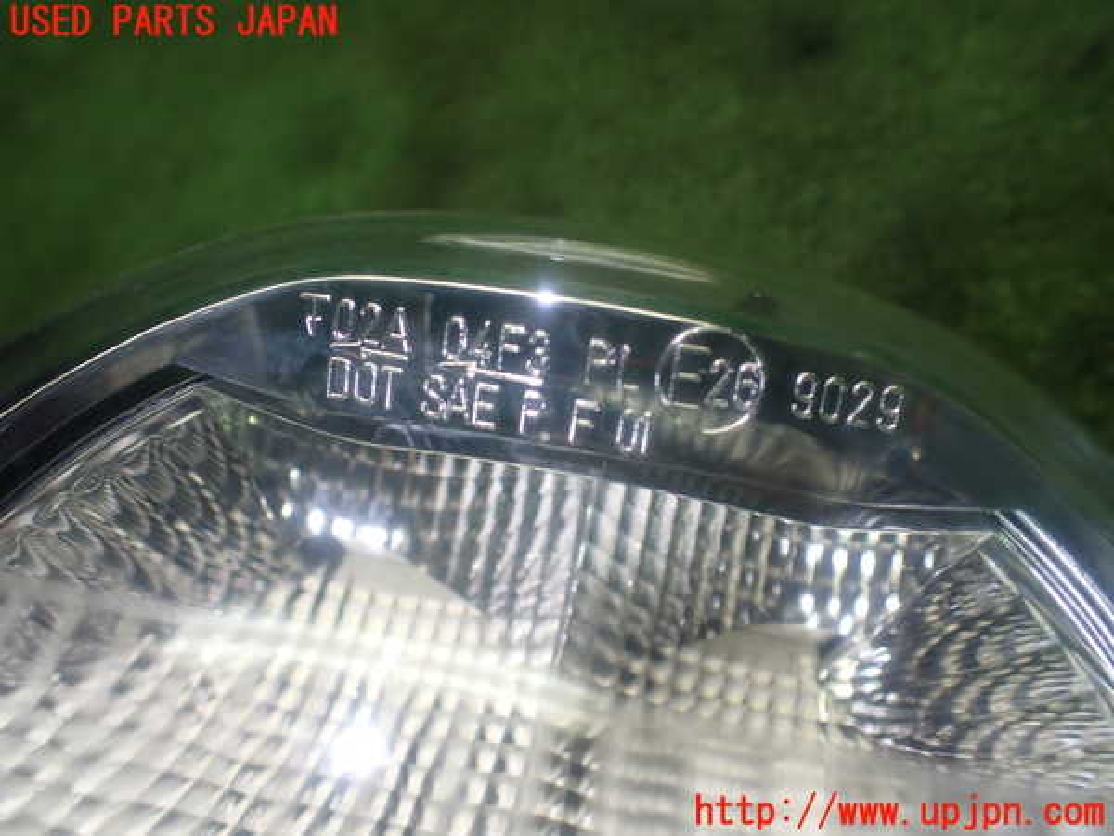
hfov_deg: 60.0
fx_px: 965
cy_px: 418
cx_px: 557
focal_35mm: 30
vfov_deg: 46.8
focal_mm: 5.4
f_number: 2.3
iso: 160
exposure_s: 1/125
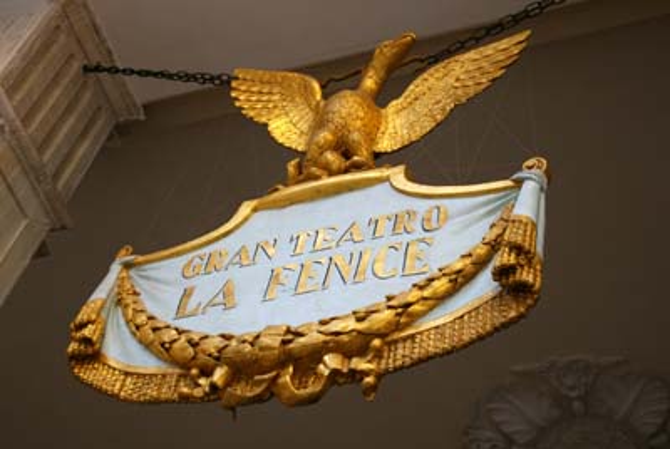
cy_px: 224
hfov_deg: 29.8
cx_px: 335
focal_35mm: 68
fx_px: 1258
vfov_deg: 20.2
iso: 200
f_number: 6.7
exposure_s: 1/125
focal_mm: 45
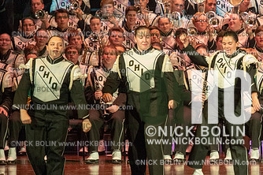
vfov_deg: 3.4
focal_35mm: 400
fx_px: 2919
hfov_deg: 5.2
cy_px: 107
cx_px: 195
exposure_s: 1/200
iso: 8000
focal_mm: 230
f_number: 5.6
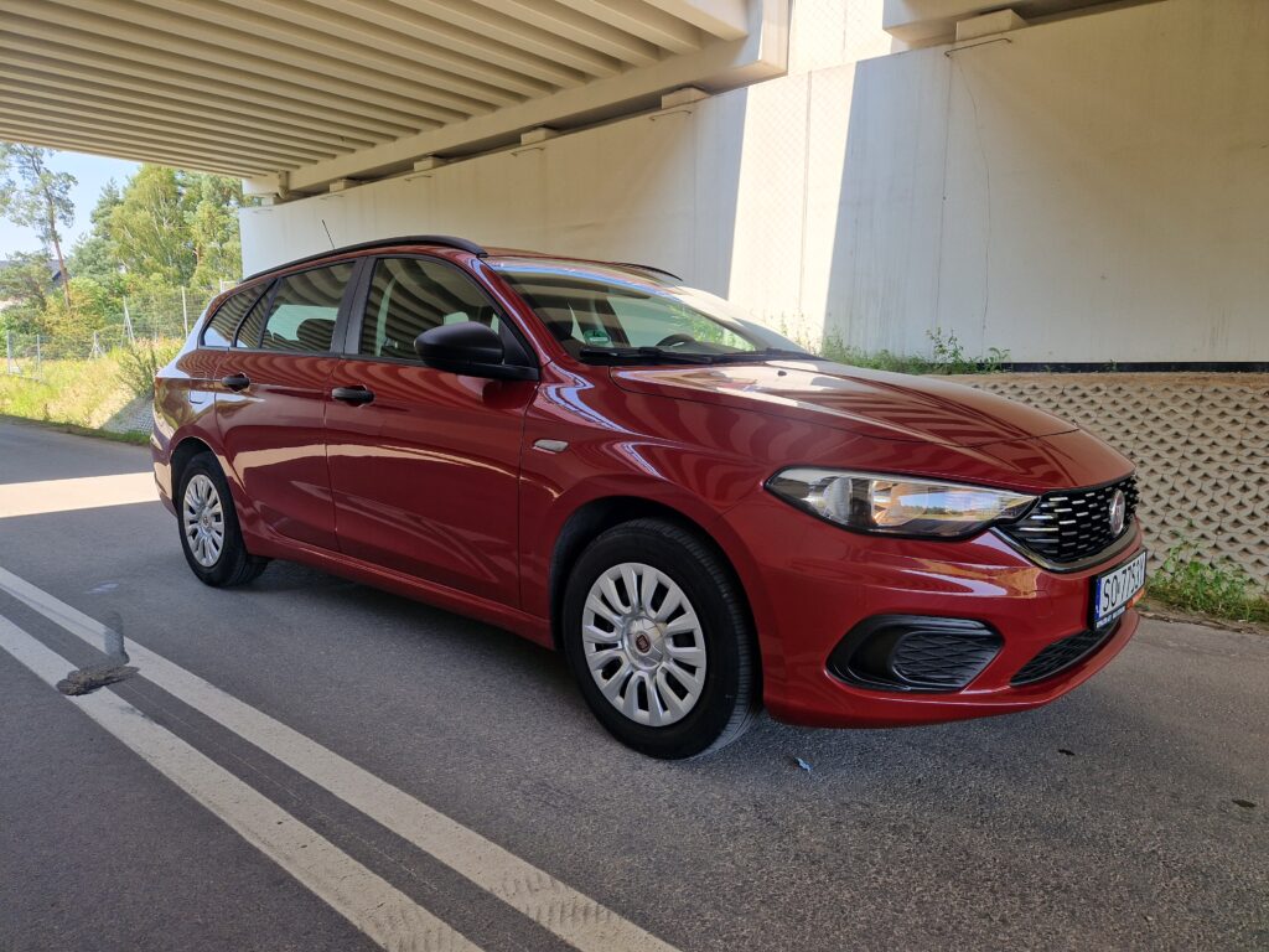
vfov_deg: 58.9
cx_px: 634
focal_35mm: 23
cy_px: 476
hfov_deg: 73.9
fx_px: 843
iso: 50
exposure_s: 1/185
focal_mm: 5.4
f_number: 1.8
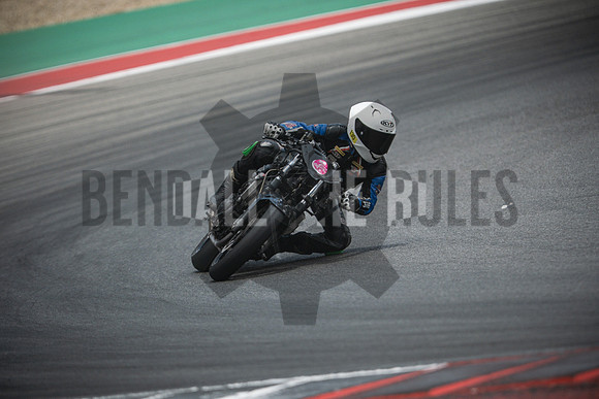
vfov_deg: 3.3
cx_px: 300
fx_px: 6990
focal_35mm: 420
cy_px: 200
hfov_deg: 4.9
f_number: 2.8
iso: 500
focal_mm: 280
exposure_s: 1/4000
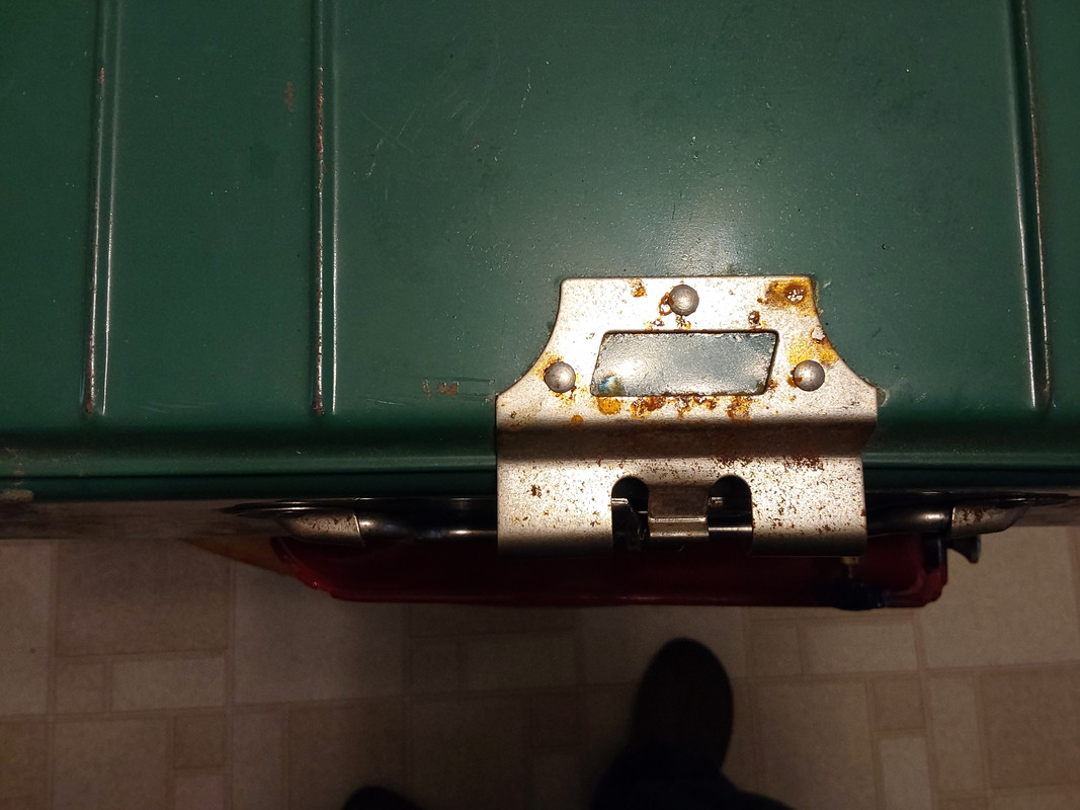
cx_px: 540
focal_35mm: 28
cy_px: 405
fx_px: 873
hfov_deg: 63.4
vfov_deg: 49.7
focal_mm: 2.91
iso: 250
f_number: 1.9
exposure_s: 1/60
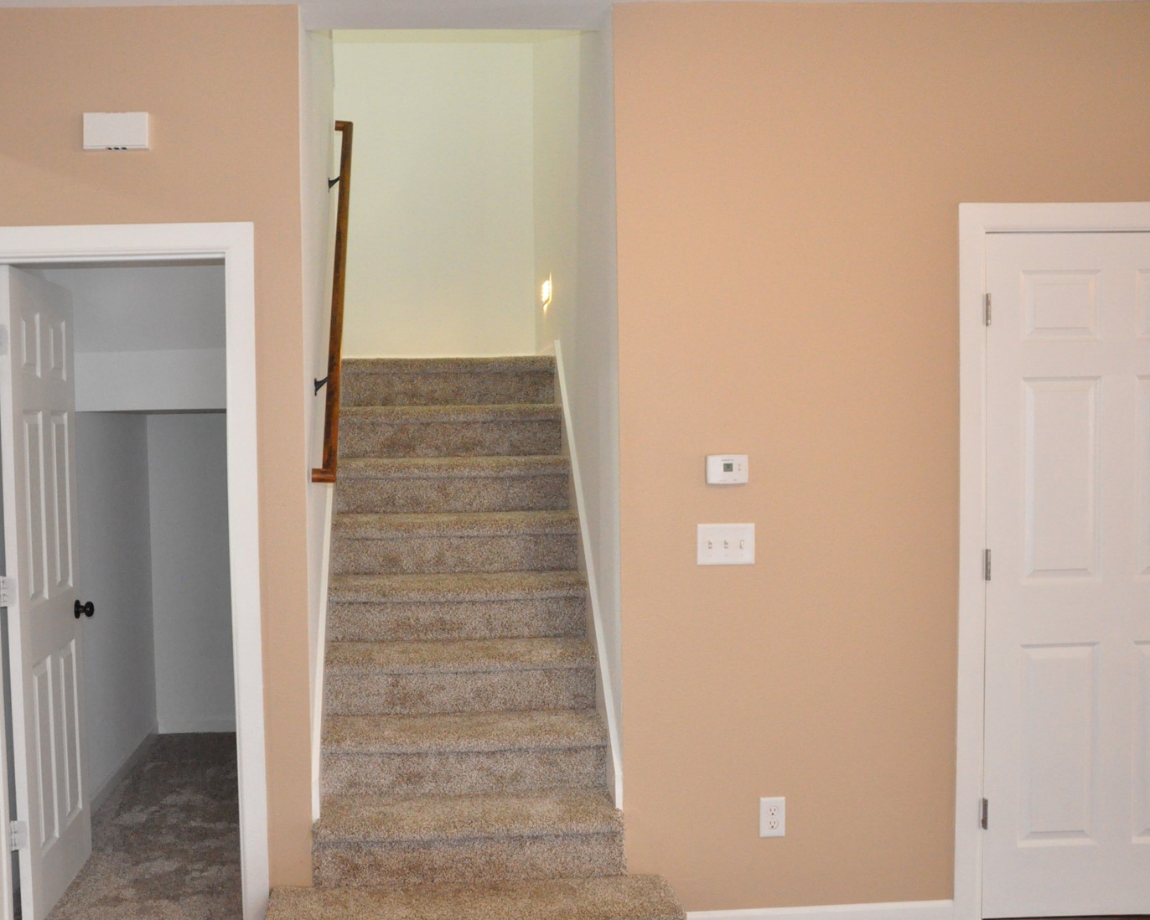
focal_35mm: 37
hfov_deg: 49.3
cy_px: 471
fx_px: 1245
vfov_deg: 40.6
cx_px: 464
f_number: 5.6
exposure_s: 1/80
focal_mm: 21
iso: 3200
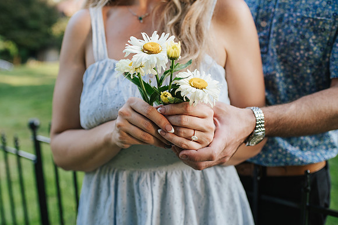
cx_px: 151
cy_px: 116
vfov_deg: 32.9
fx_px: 380
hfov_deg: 47.8
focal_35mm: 41
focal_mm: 35
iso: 400
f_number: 2.8
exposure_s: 1/500
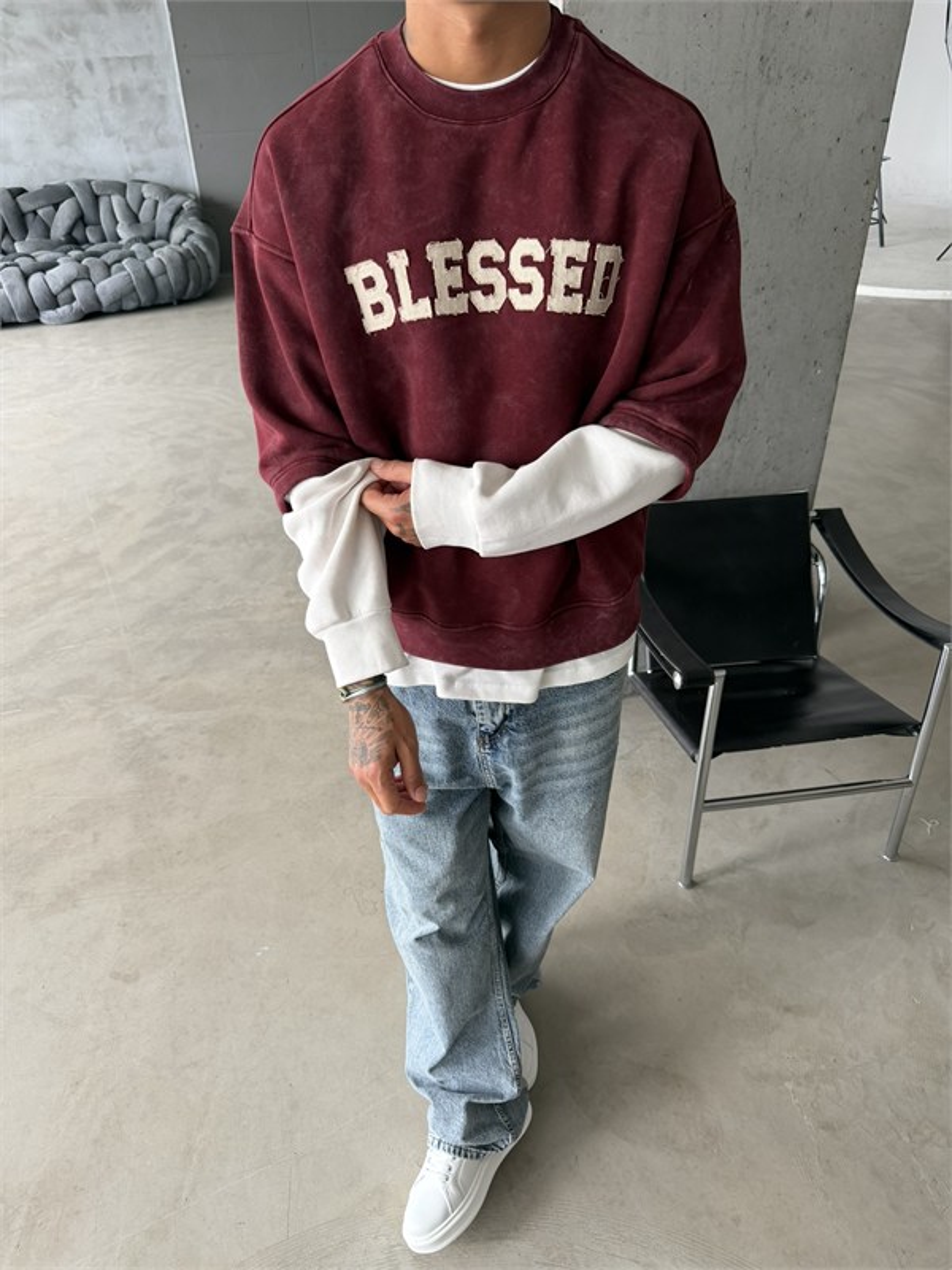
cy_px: 635
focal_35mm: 24
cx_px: 476
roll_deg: +2.5
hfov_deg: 56.8
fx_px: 880
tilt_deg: -33.3
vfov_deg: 71.6
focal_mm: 6.76
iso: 200
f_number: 1.78
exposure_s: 1/121
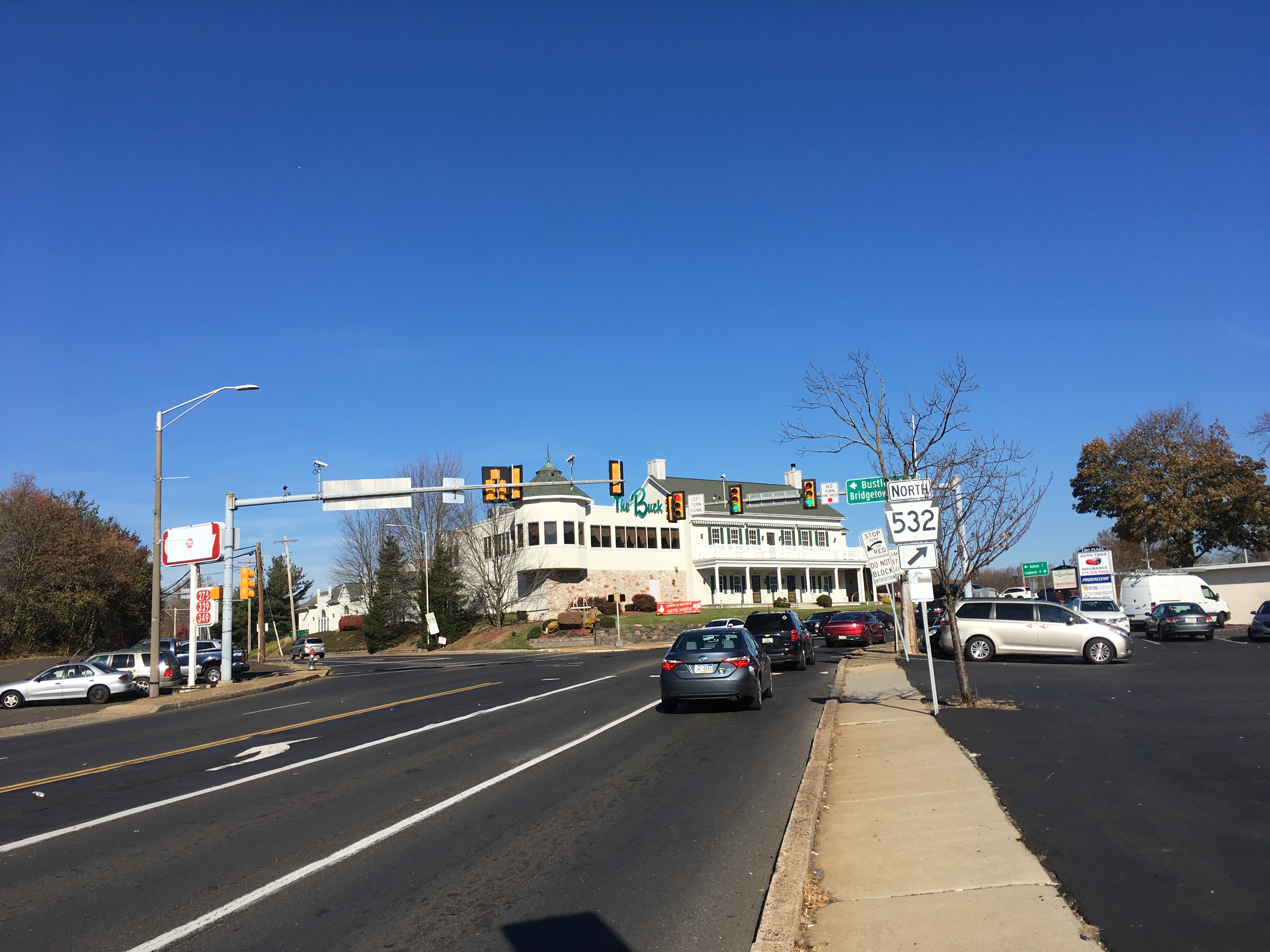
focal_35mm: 29
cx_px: 635
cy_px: 476
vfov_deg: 48.2
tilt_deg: +9.1
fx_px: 1064
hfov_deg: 61.7
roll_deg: +2.6
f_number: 2.2
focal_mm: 4.15
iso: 25
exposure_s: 1/2079
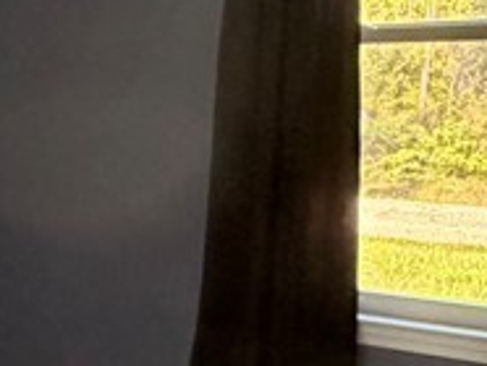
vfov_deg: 19.1
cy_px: 261
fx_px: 1085
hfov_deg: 21.4
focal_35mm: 77
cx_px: -236
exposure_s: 1/60
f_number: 2.2
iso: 400
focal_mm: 2.22
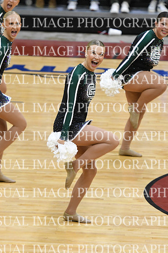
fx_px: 2030
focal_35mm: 290
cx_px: 74
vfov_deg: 7.1
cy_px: 122
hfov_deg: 4.7
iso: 3200
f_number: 2.8
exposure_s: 1/400
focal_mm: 160
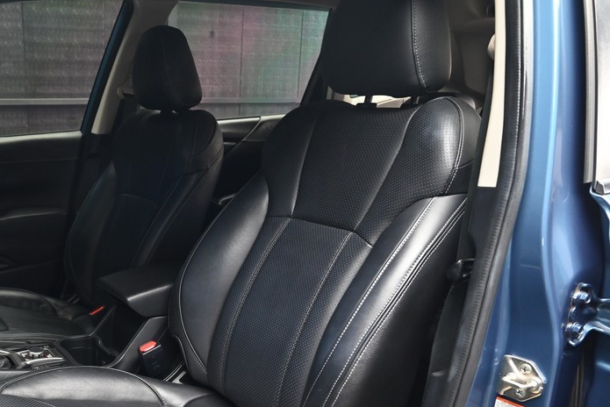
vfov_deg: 34.6
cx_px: 142
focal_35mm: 38
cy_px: 289
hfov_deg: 48.4
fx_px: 644
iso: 1100
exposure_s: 1/30
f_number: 5.6
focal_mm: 24
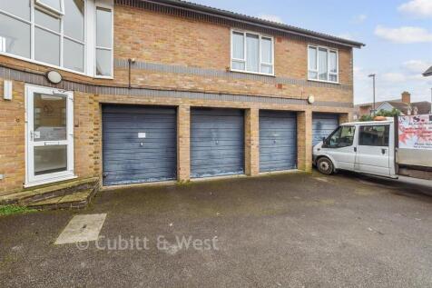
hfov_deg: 100.4
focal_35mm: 15
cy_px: 144
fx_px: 180
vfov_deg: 77.3
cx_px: 216
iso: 160
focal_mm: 10
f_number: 8
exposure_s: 1/50
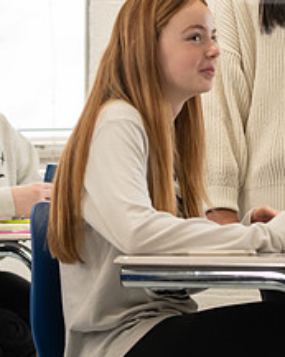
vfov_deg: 9.4
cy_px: 65
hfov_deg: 7.5
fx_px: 2177
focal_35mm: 206
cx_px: 186
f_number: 3.2
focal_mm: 82
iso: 1000
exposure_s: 1/160
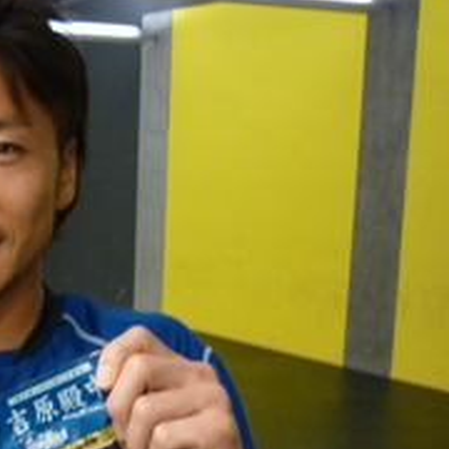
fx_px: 998
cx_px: -22
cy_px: 323
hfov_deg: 24.0
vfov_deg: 25.1
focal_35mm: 68
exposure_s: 1/30
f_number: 2.8
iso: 400
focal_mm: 5.5
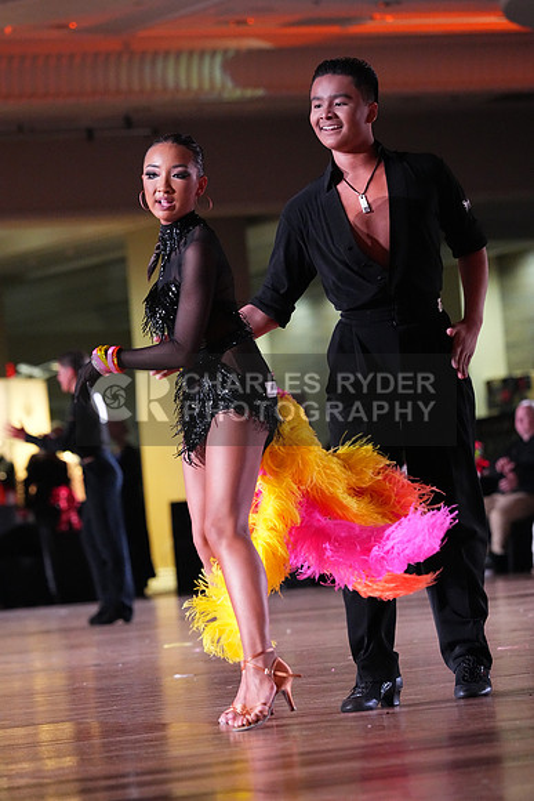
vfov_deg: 11.8
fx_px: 3869
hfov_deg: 7.9
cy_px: 400
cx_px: 267
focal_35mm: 174
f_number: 5
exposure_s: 1/400
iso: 10000
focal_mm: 174
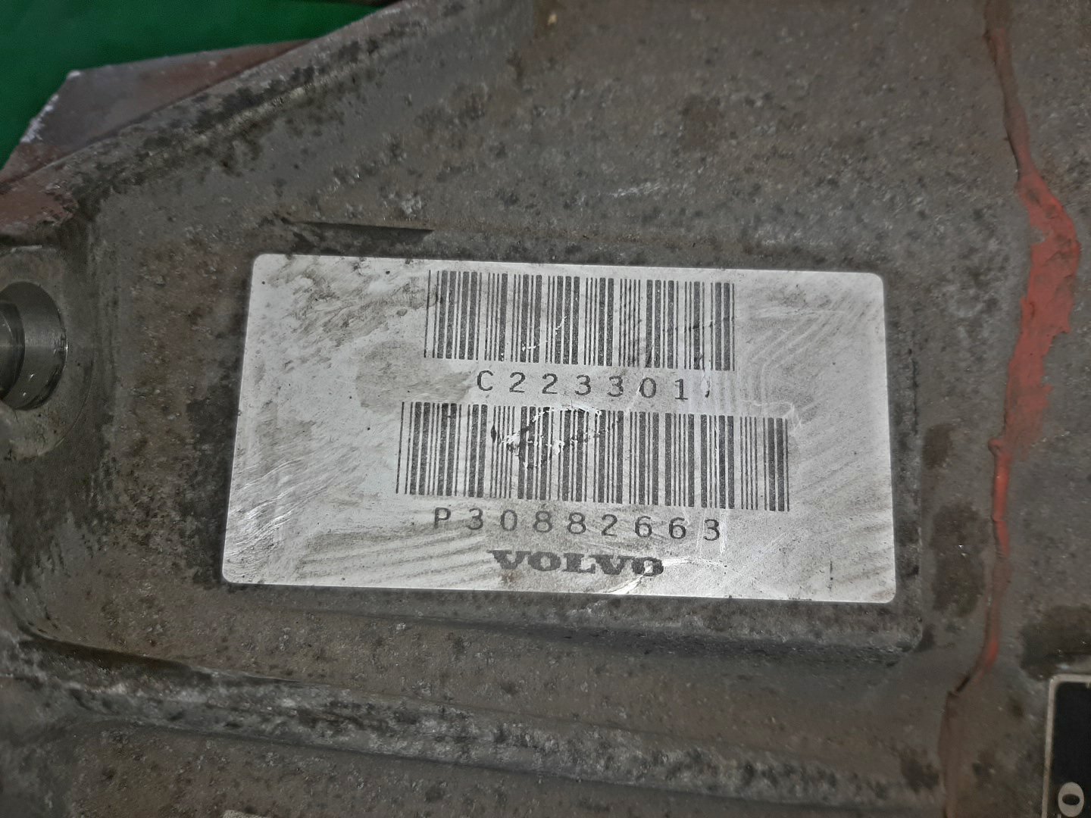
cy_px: 409
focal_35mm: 26
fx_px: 819
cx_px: 546
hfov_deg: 67.3
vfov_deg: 53.1
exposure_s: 1/147
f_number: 1.7
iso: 40
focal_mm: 3.93
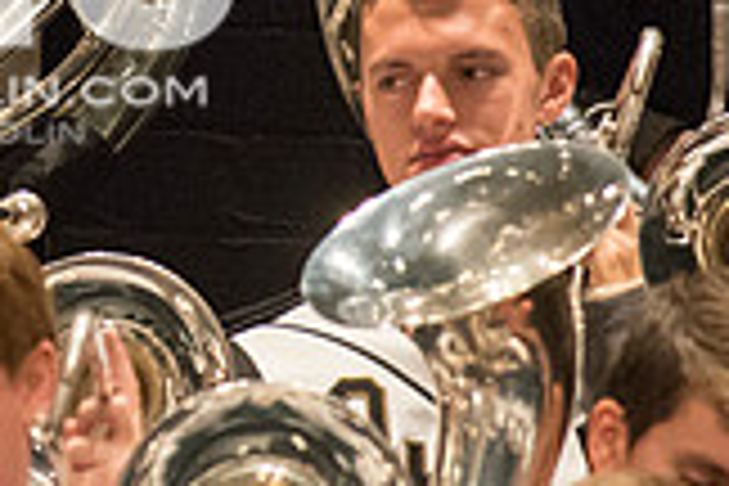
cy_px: -70
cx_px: -104
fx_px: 43534
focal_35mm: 2150
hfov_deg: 1.0
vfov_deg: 0.6
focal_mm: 600
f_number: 5.6
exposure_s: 1/320
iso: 4000
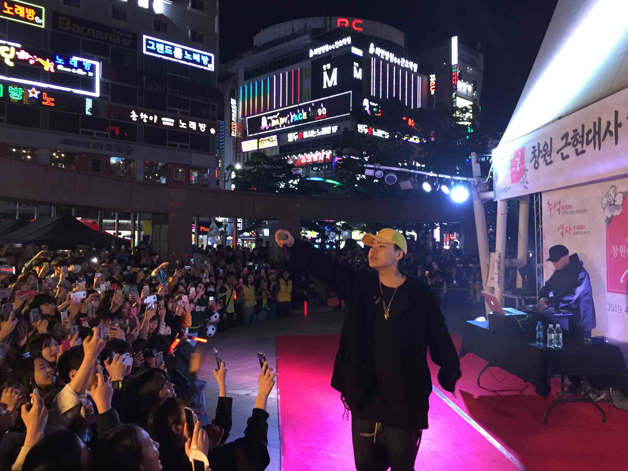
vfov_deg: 48.2
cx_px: 314
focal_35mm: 29
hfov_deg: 61.7
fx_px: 526
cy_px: 236
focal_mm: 4.15
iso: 125
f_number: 2.2
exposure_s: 1/30
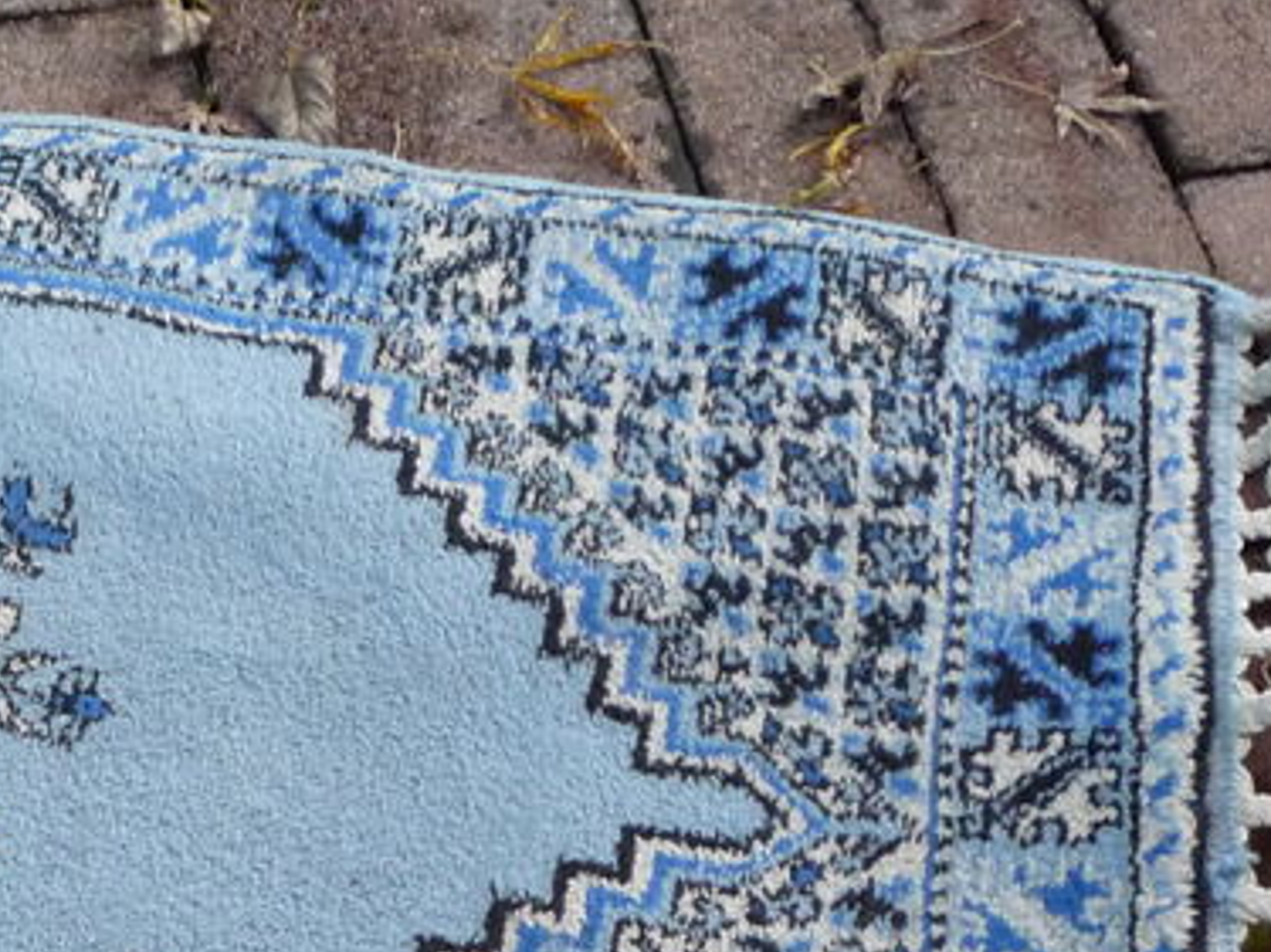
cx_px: -132
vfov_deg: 18.0
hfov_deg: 23.0
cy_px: 938
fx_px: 2936
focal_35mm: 80
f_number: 3.3
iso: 250
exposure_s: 1/30
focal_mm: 5.2
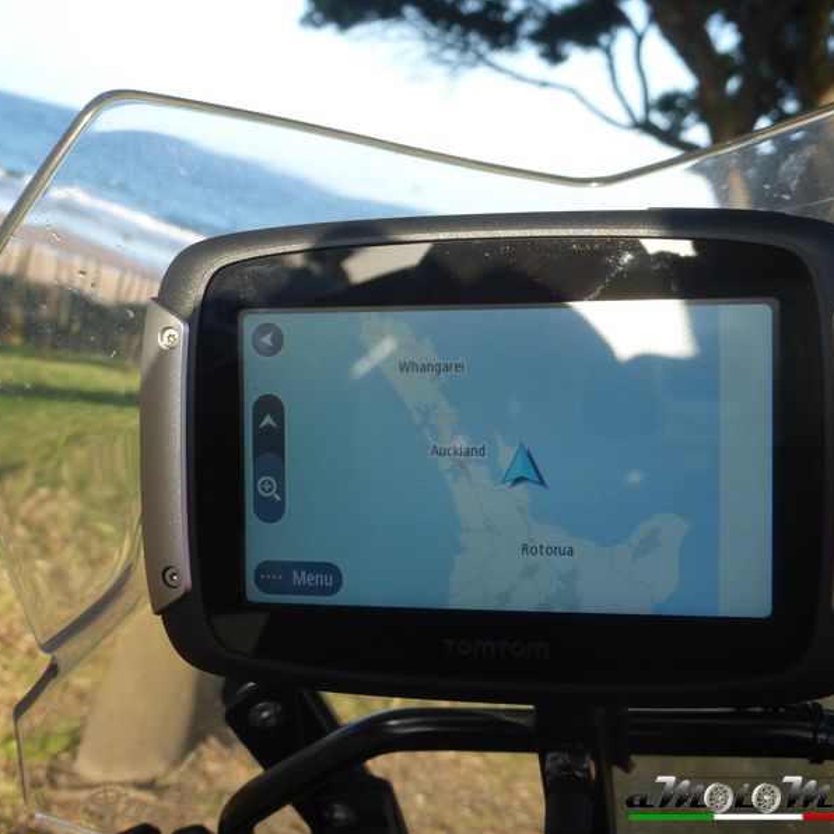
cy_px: 418
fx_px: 1390
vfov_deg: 33.4
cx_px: 348
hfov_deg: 33.3
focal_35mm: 51
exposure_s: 1/250
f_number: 3.9
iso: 100
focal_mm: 7.4
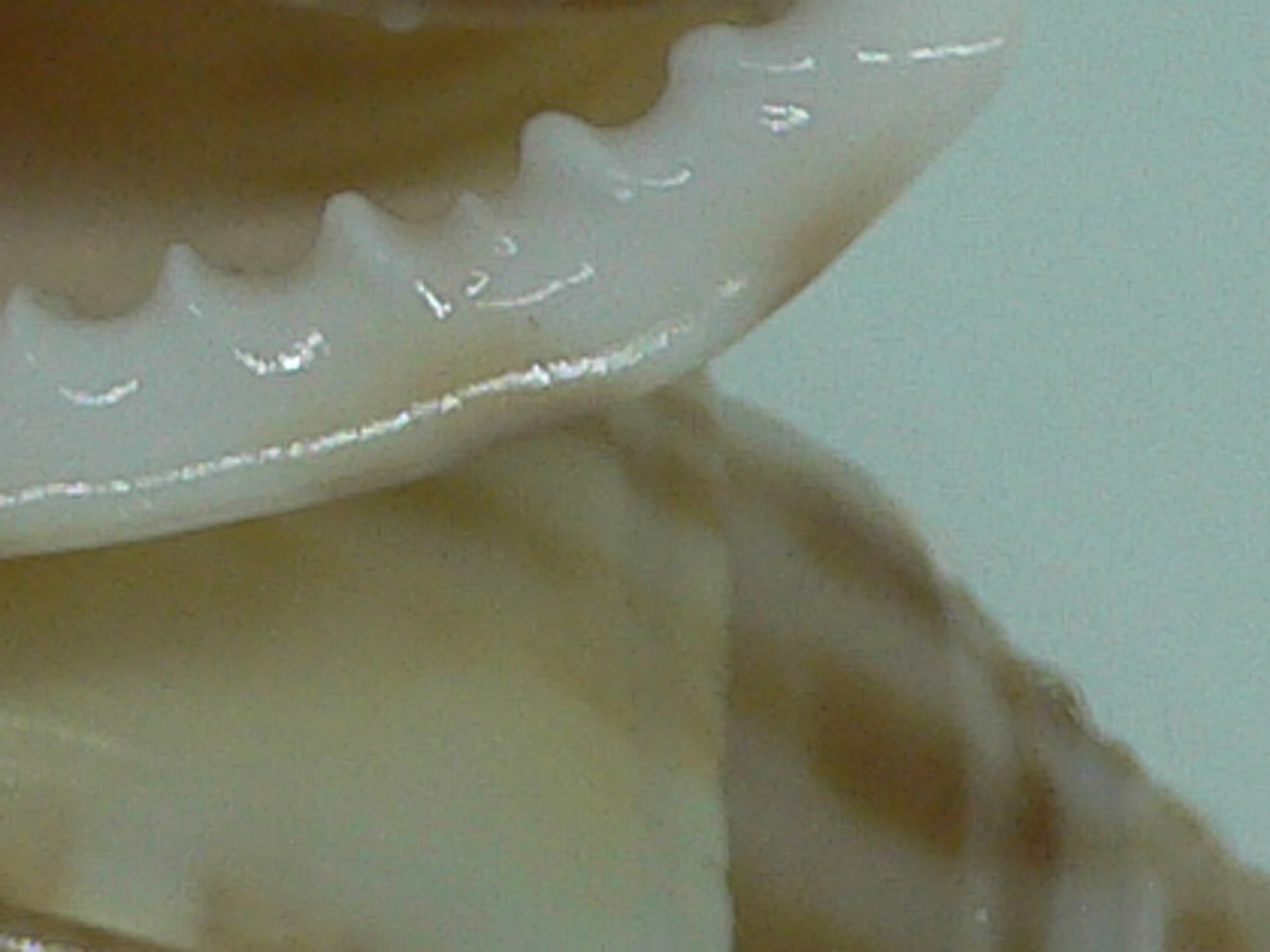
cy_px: -474
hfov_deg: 11.6
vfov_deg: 8.6
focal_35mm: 168
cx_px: 0
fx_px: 6164
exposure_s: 1/60
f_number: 2.8
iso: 80
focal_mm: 4.6
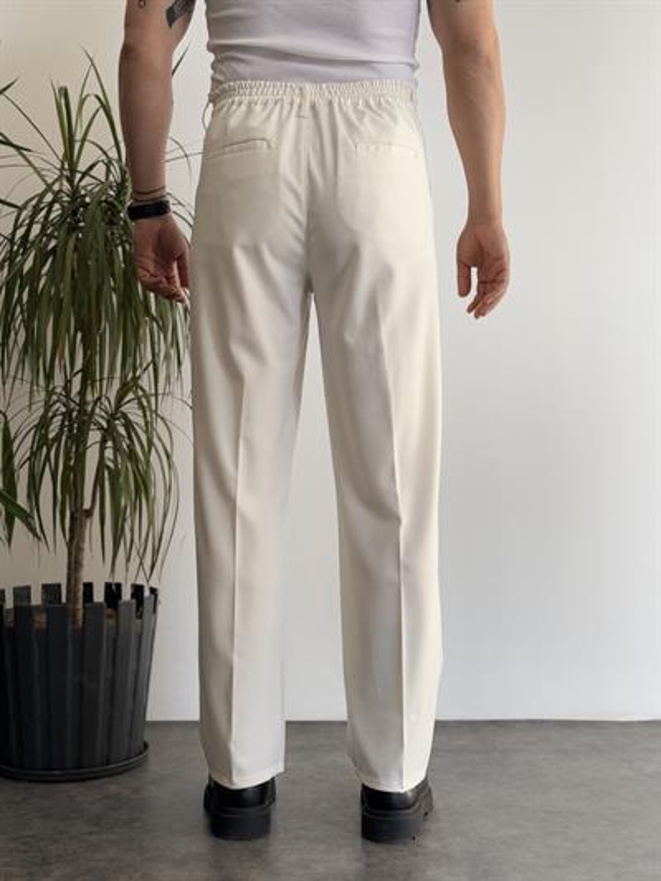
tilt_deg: +0.1
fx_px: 1222
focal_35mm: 48
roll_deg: +0.0
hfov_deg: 30.3
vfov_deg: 39.6
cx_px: 330
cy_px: 440
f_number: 1.78
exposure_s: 1/221
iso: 64
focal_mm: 6.76
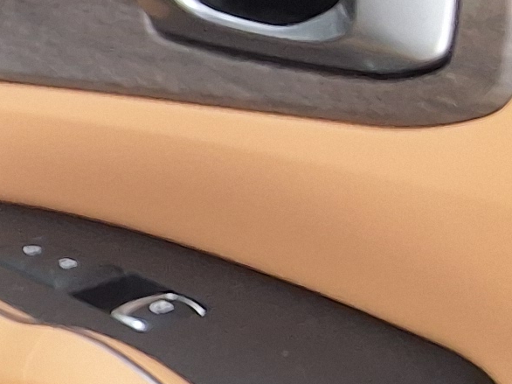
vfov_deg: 9.4
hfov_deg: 10.1
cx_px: -910
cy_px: 397
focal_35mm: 156
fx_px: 2306
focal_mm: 2.91
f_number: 1.9
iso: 50
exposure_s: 1/60
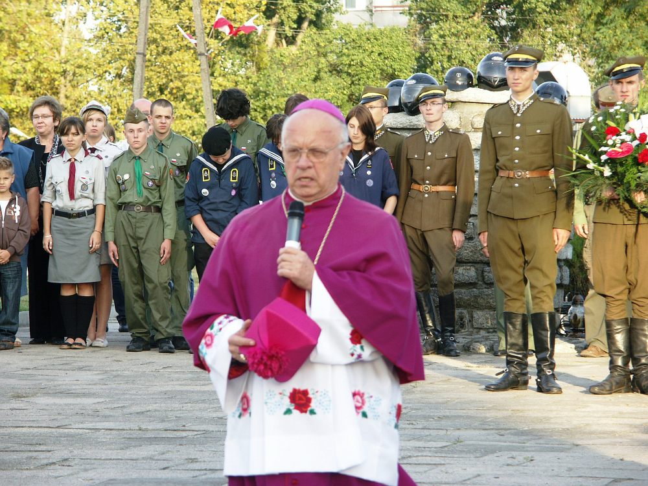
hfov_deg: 9.9
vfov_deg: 7.4
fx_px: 3744
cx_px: 324
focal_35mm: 200
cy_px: 243
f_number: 3.5
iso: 100
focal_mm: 50.8
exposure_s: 1/125
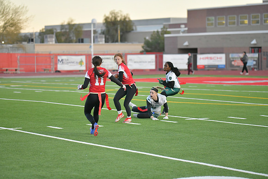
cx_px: 134
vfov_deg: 11.0
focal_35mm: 125
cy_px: 90
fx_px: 931
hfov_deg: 16.4
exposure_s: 1/3200
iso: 1800
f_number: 2.8
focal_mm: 125
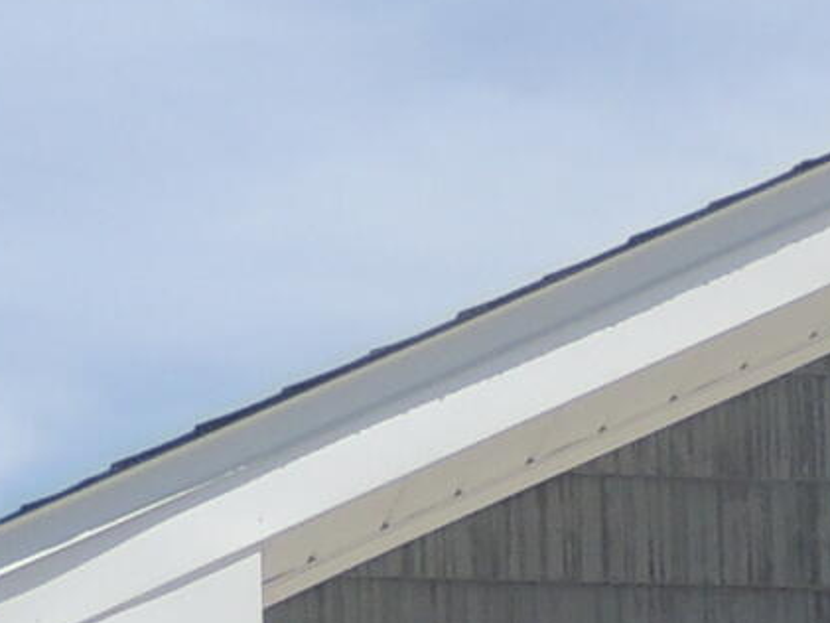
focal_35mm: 235
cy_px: 1228
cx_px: 2078
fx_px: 5636
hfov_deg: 7.8
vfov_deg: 6.2
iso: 100
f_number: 3.2
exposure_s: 1/1250
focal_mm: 5.8
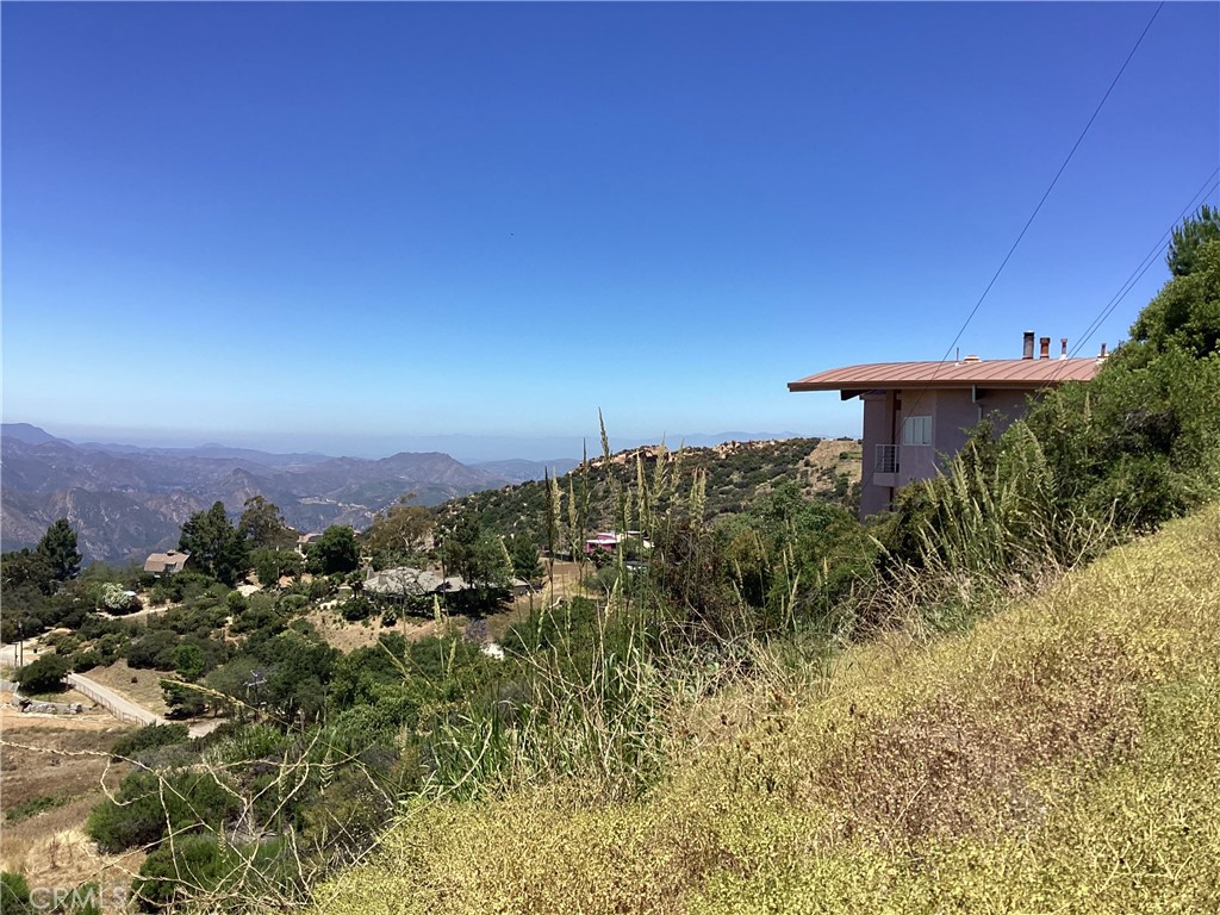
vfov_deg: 45.4
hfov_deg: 58.4
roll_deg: -1.3
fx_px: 1093
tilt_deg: -4.8
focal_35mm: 31
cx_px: 610
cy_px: 458
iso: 25
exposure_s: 1/1456
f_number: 2.4
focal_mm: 3.3
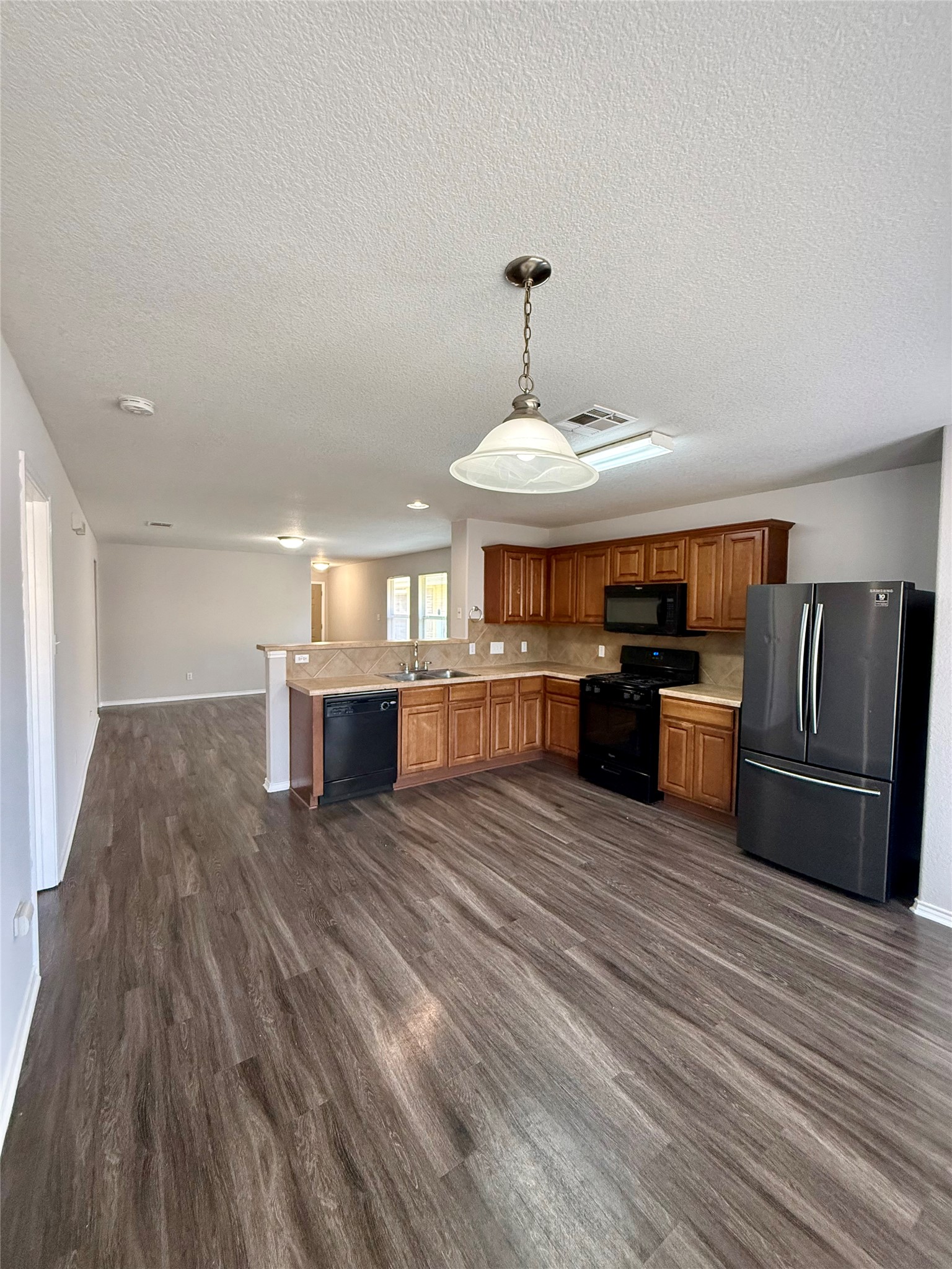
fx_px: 513
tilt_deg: -2.6
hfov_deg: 85.7
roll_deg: -1.8
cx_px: 476
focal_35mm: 14
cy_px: 634
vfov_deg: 102.1
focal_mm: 2.22
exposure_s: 1/120
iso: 320
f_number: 2.2
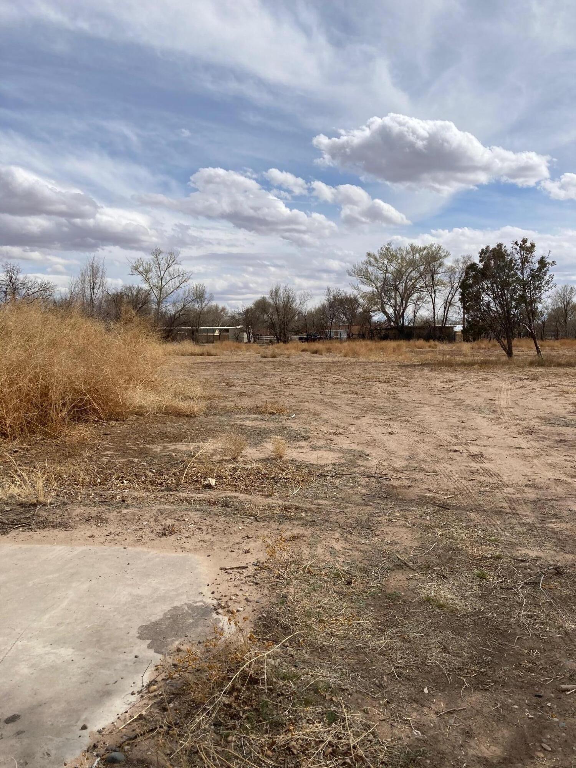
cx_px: 288
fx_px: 621
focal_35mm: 28
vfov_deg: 63.4
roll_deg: +0.6
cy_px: 384
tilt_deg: -2.2
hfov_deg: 49.7
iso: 25
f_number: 1.8
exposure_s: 1/4425
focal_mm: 3.99
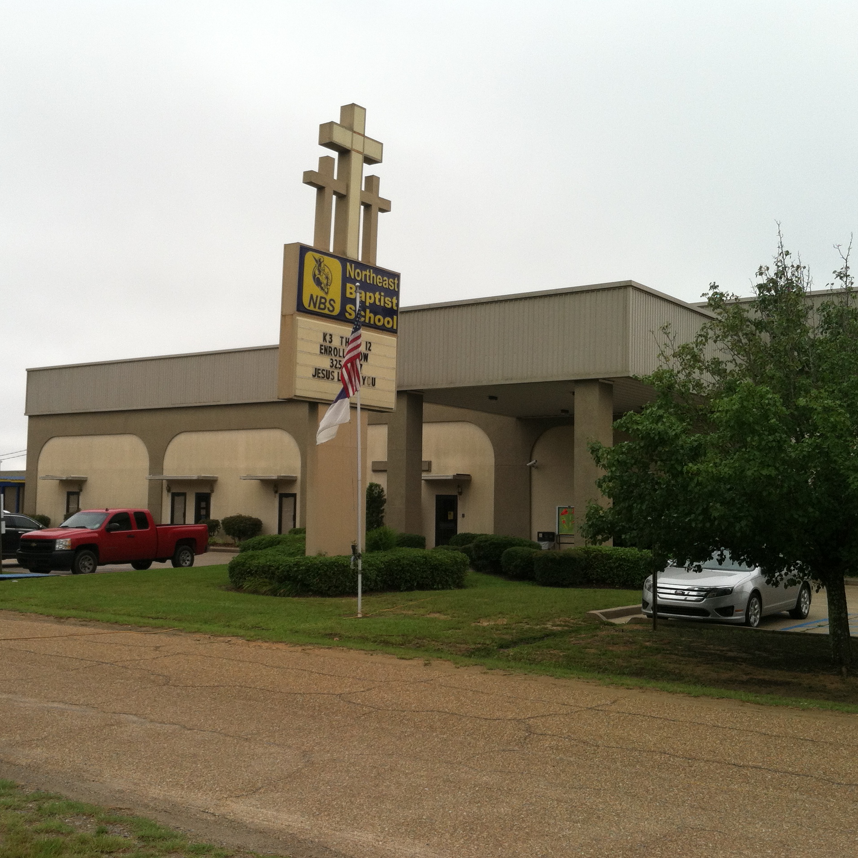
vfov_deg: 40.0
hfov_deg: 40.0
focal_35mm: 42
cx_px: 388
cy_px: 435
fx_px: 1178
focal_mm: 3.85
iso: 80
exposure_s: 1/968
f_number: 2.8
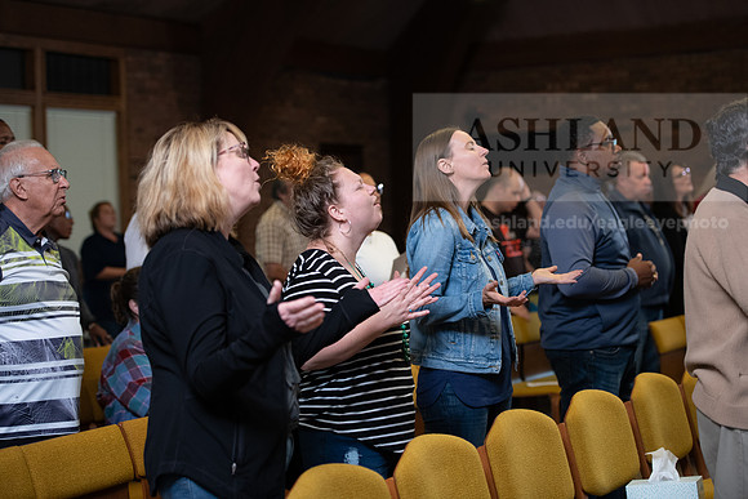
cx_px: 374
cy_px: 250
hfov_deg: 27.0
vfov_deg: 18.2
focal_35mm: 75
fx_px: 1559
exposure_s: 1/160
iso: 1250
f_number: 2.8
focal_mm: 75
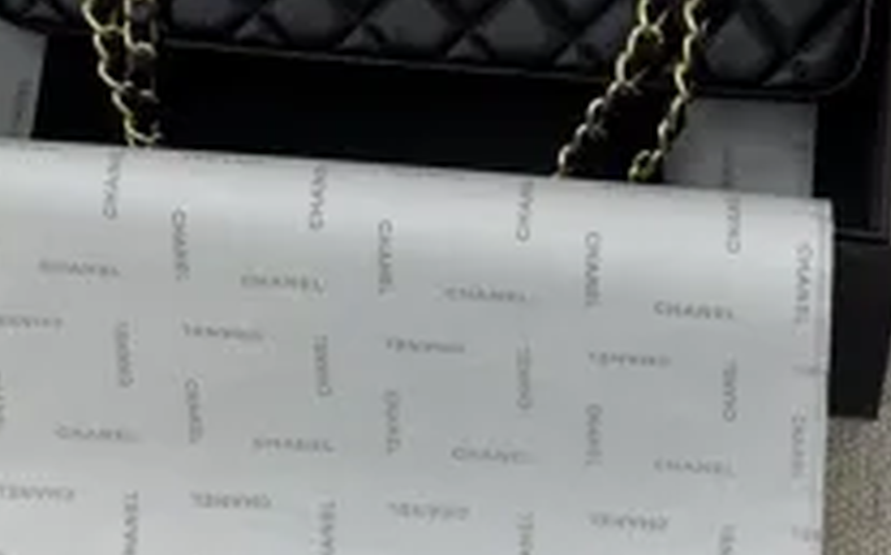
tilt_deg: -60.4
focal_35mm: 118
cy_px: -198
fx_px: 2863
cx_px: 517
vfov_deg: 10.8
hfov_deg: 17.7
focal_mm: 6.76
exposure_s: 1/179
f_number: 1.78
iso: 125
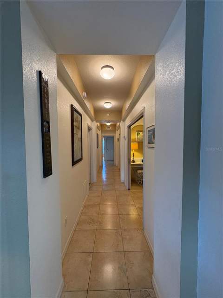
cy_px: 149
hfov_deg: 85.7
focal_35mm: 14
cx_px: 112
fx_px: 120
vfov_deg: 102.1
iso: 200
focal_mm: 2.22
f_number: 2.2
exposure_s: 1/60
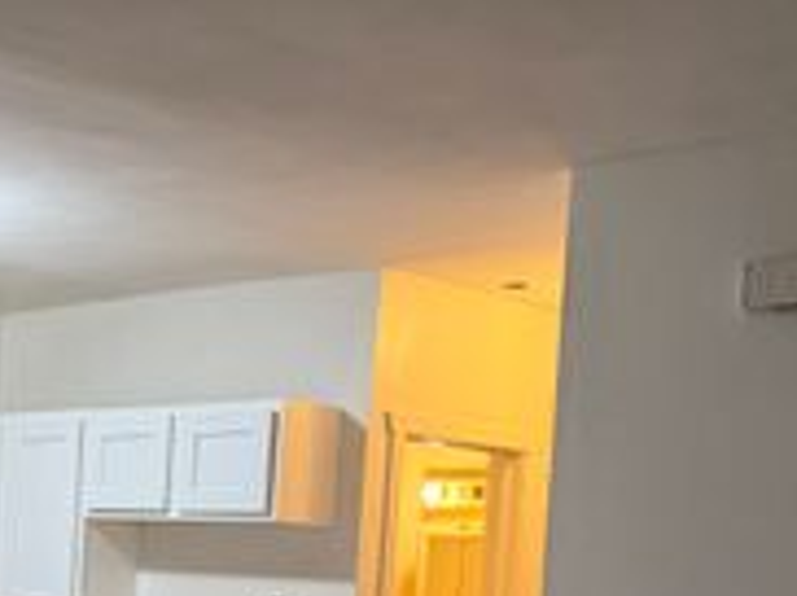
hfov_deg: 27.4
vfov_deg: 21.4
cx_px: -31
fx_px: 1518
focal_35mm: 66
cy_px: 603
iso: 200
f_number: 1.78
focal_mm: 6.76
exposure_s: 1/60
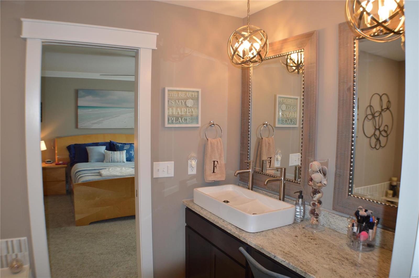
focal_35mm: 33
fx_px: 384
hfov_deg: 57.3
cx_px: 210
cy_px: 139
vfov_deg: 39.9
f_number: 4
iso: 400
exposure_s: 1/80
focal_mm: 22
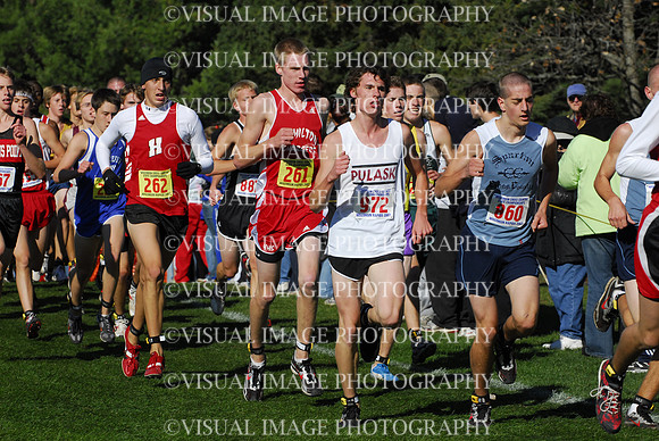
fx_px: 3848
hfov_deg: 9.8
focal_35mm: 210
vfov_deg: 6.6
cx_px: 330
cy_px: 220
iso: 400
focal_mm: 140
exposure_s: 1/1600
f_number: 7.1
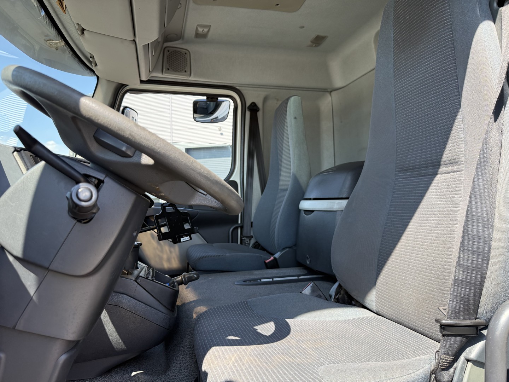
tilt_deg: +2.2
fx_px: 353
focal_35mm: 24
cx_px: 254
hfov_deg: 71.6
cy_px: 191
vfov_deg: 56.8
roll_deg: +1.0
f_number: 1.78
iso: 100
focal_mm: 6.76
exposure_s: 1/822
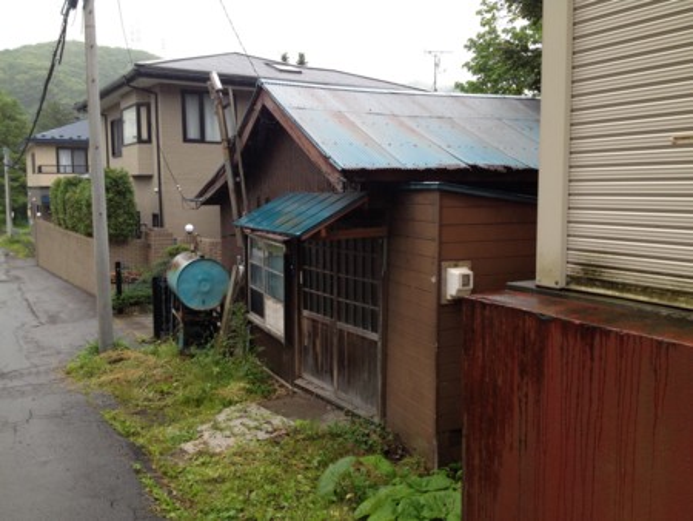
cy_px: 260
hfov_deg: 52.6
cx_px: 346
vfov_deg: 40.7
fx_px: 701
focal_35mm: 35
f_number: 2.4
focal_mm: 4.28
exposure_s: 1/120
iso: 64
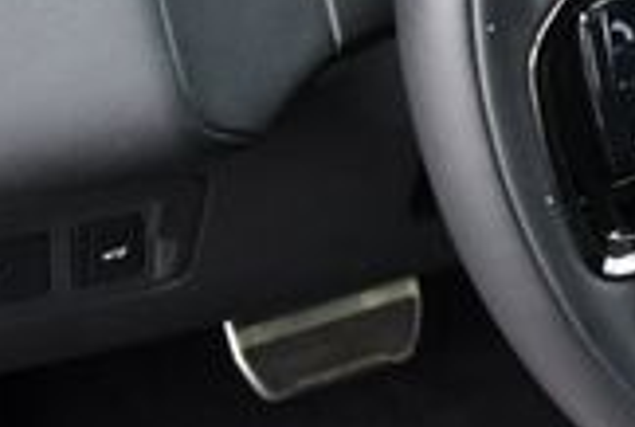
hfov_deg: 12.9
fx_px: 2512
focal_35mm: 142
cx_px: 1176
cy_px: -94
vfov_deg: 9.6
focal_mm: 18
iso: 400
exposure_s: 1/250
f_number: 4
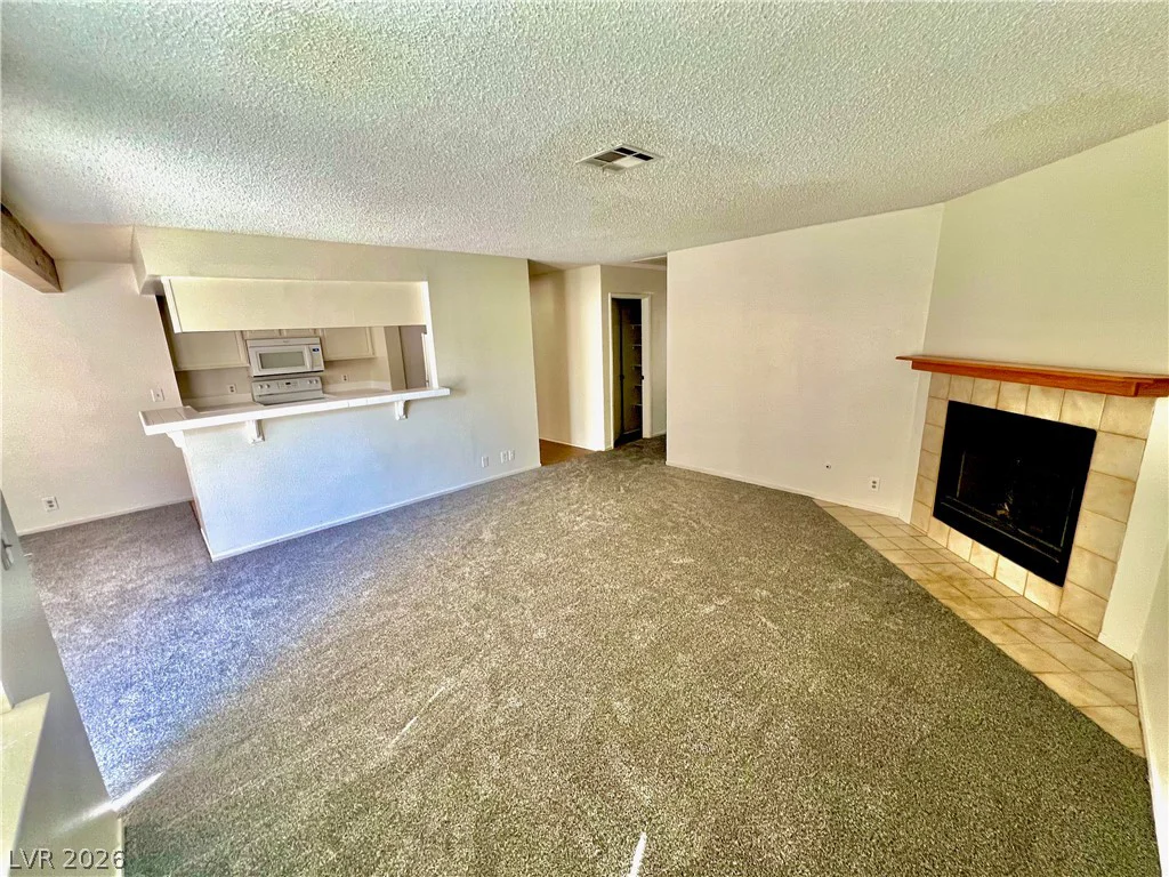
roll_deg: +2.1
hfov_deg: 106.2
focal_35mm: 13
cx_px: 584
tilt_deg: -12.8
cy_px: 438
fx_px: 439
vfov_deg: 89.9
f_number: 1.8
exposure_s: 1/99
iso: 250
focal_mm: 1.57
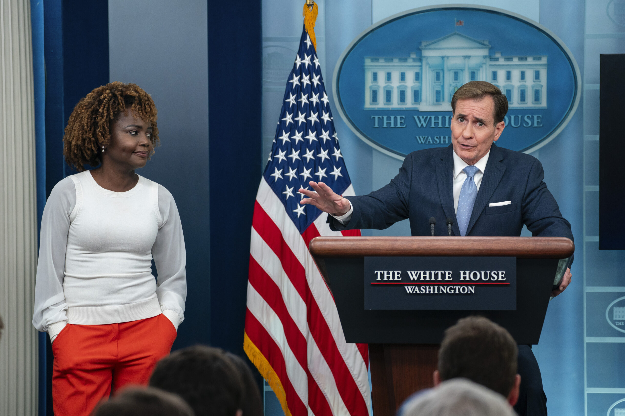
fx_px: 2812
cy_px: 208
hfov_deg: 12.7
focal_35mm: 162
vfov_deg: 8.5
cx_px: 312
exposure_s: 1/250
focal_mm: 162
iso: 2500
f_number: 5
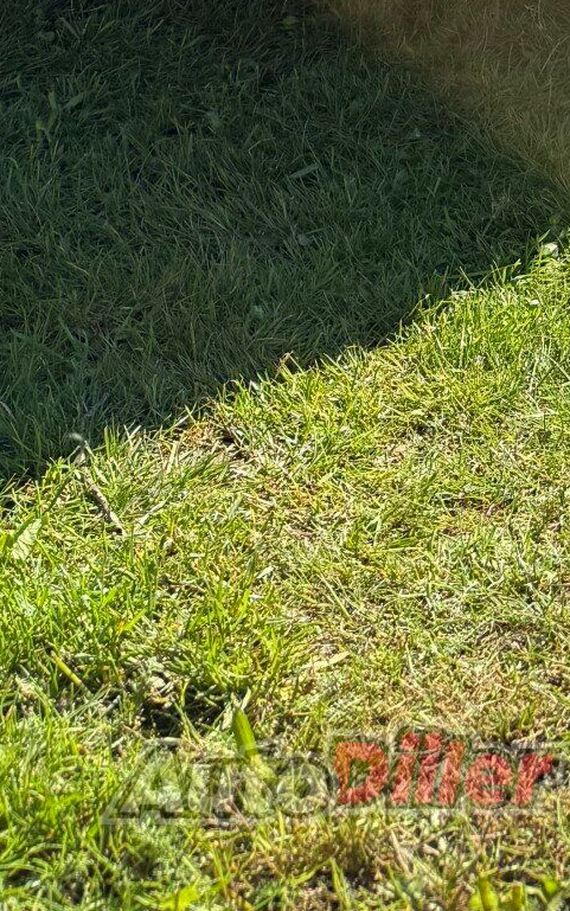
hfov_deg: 15.2
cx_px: 334
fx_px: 2136
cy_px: -596
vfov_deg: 19.6
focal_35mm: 86
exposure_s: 1/1522
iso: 80
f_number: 1.78
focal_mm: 6.76
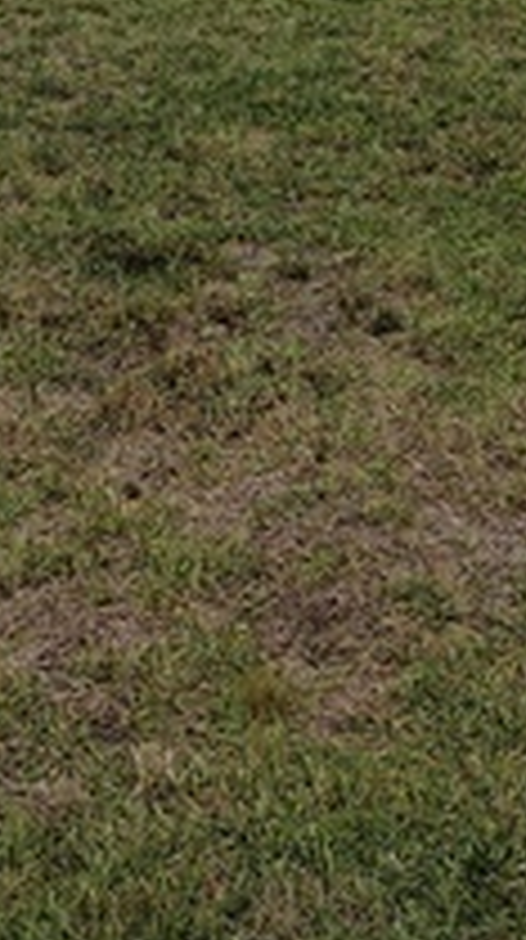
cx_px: 490
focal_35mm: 94
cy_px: -385
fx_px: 2339
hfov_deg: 12.7
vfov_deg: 20.2
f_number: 1.7
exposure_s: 1/5374
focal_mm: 4.71
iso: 100
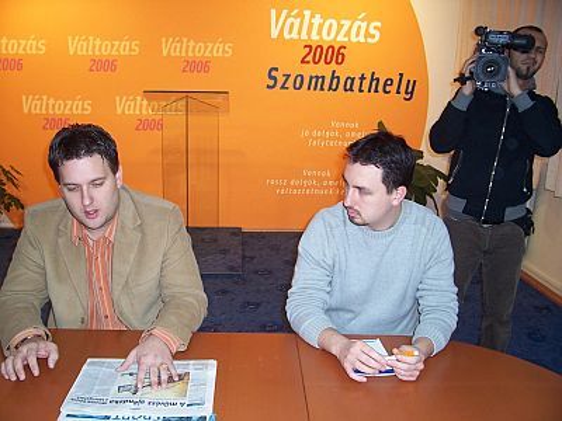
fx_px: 552
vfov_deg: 41.8
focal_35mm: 34
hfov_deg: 54.0
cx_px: 281
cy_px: 210
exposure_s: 1/60
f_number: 2.7
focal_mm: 5.6
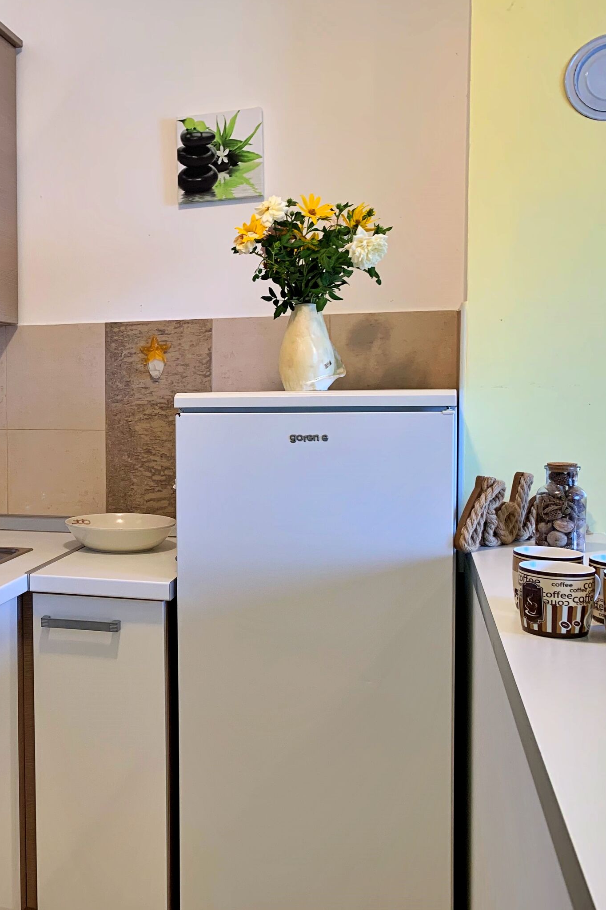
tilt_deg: -2.7
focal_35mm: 37
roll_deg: +0.2
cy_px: 449
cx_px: 75
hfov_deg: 34.2
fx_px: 934
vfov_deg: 51.9
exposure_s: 1/100
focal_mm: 4.25
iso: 80
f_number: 1.8
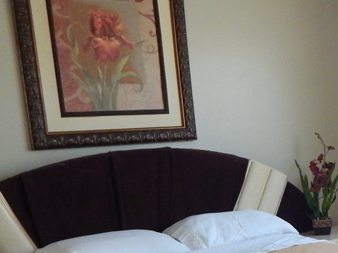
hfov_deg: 25.8
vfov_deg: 20.9
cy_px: 255
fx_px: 664
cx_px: 397
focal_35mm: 68
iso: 400
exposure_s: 1/25
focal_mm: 4
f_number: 3
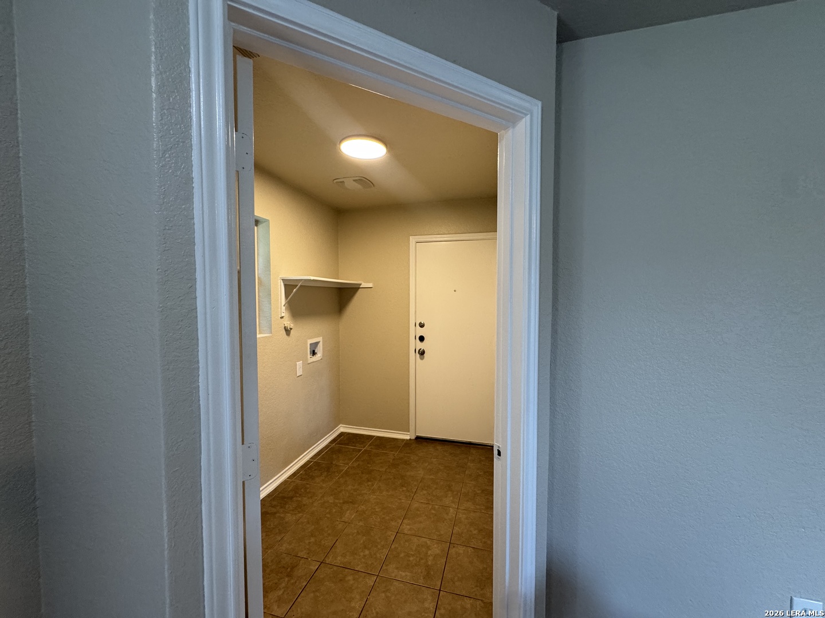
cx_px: 412
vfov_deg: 85.7
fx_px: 334
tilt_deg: -2.0
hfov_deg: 102.1
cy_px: 309
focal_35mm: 14
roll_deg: -0.2
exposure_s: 1/120
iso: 250
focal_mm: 2.22
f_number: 2.2
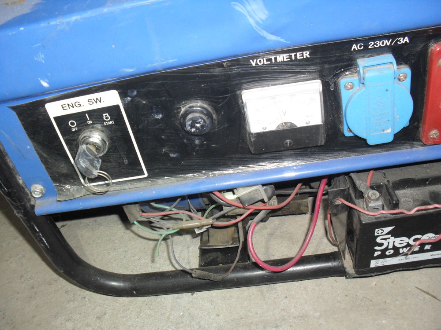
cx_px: 220
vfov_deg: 40.7
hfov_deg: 52.6
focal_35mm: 35
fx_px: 446
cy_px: 165
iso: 200
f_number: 3.2
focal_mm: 6.3
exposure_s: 1/45
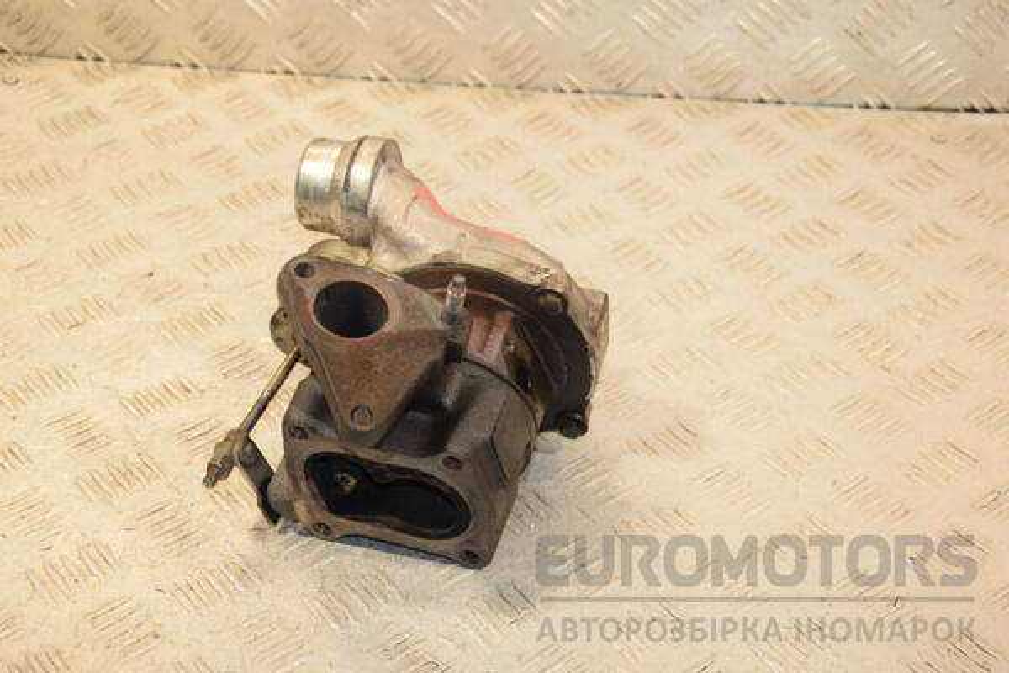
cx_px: 504
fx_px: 1892
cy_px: 336
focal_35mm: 68
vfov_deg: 20.2
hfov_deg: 29.9
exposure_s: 1/200
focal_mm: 45
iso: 800
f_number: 6.3
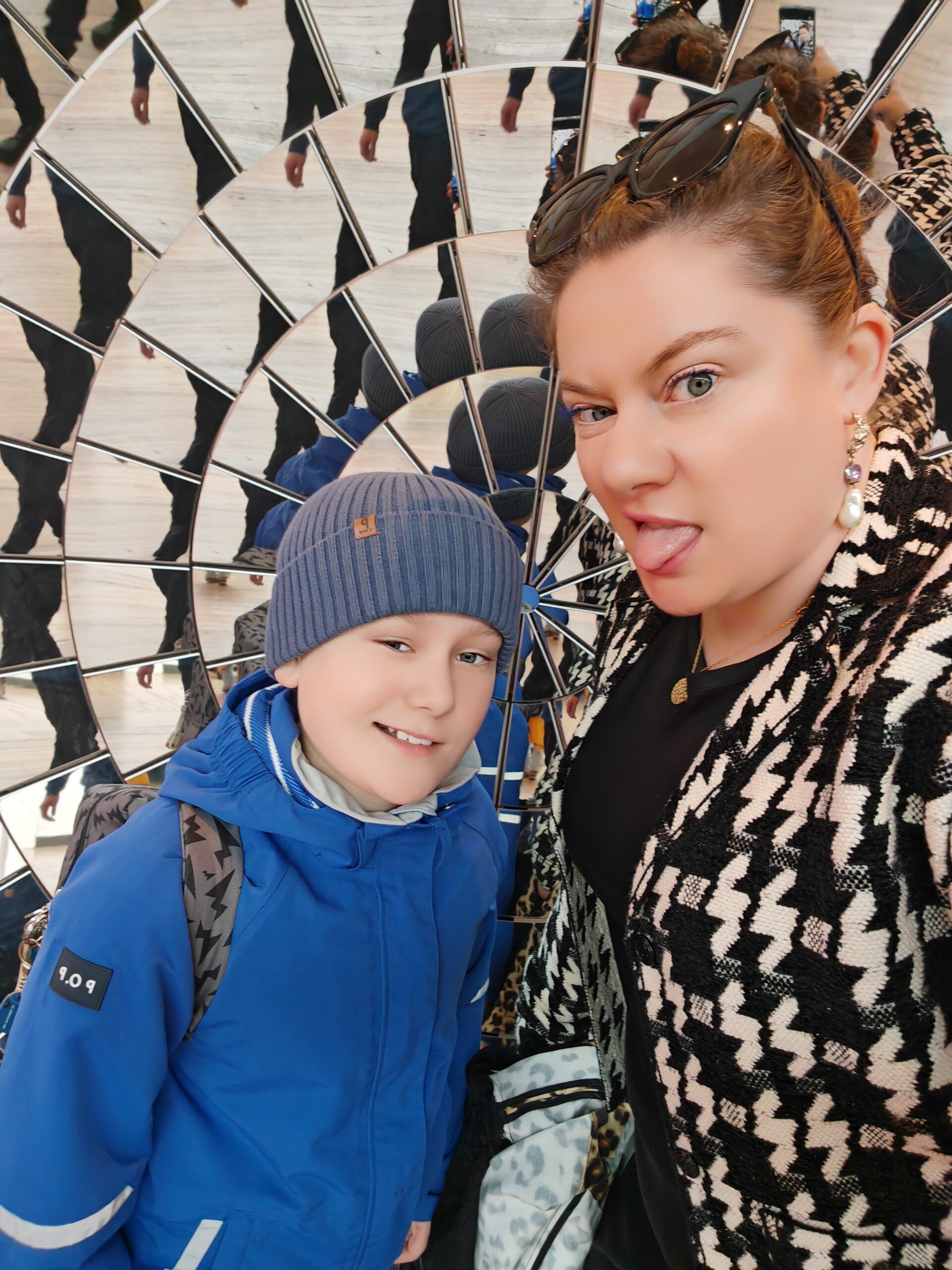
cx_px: 476
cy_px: 635
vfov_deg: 79.0
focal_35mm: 21
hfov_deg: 63.4
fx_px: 770
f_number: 2.1
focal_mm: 2.98
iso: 400
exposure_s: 1/50
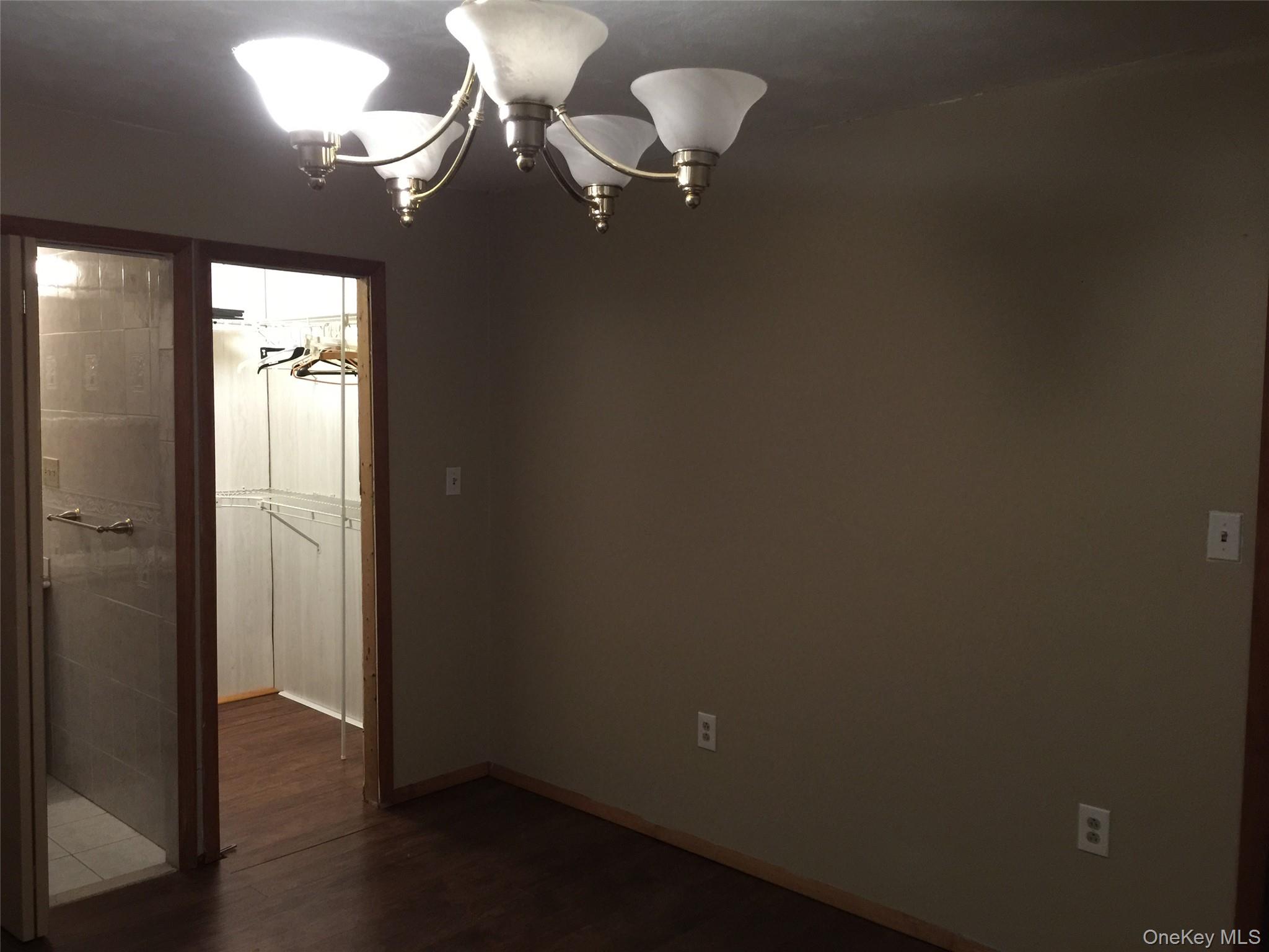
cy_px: 476
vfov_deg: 48.2
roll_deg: -1.2
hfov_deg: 61.7
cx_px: 634
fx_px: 1063
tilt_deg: -5.7
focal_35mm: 29
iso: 125
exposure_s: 1/8
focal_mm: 4.15
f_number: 2.2
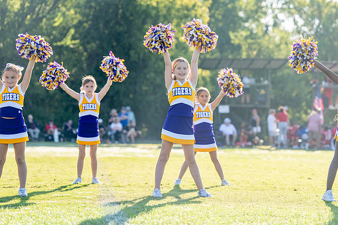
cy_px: 113
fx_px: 1192
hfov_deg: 16.1
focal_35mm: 127
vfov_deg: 10.8
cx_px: 186
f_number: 2.8
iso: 400
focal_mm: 111
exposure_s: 1/2000
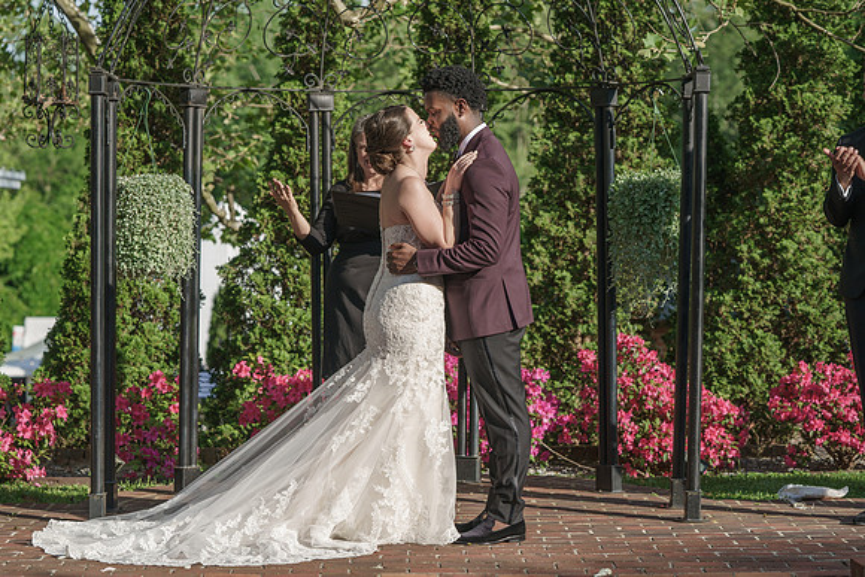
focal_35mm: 102
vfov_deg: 13.5
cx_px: 433
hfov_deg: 20.1
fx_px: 2444
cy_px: 297
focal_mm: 97
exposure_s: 1/500
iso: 50
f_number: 4.5
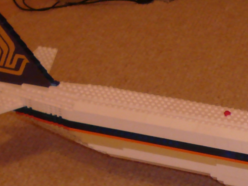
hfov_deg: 14.8
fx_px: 903
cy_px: 198
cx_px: 345
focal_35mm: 126
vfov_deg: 11.6
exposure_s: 1/8
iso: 100
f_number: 2.8
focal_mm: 4.6
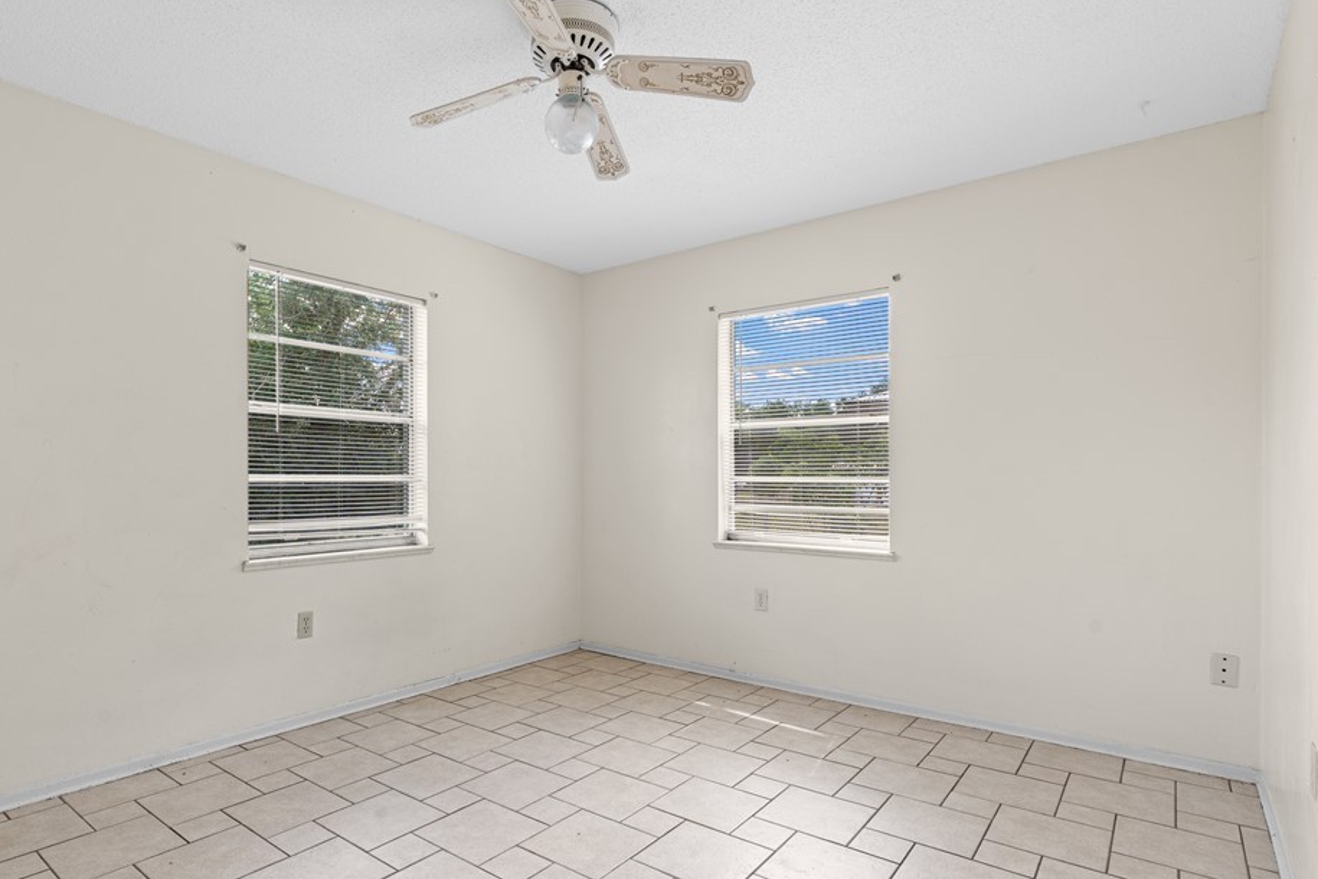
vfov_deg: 64.3
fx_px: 696
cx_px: 585
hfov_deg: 86.6
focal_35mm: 19
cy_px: 501
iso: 200
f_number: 9
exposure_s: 1/8
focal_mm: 16
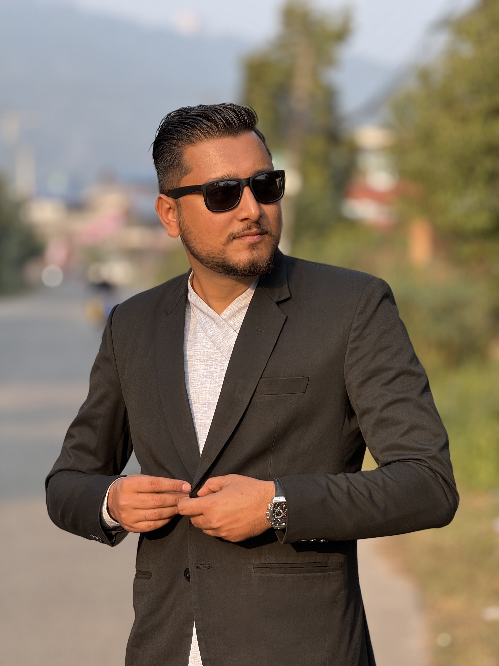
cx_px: 250
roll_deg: -1.5
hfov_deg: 12.3
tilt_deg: -0.5
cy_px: 333
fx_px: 2306
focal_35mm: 120
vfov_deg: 16.4
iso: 64
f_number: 2.8
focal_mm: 15.66
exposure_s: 1/180
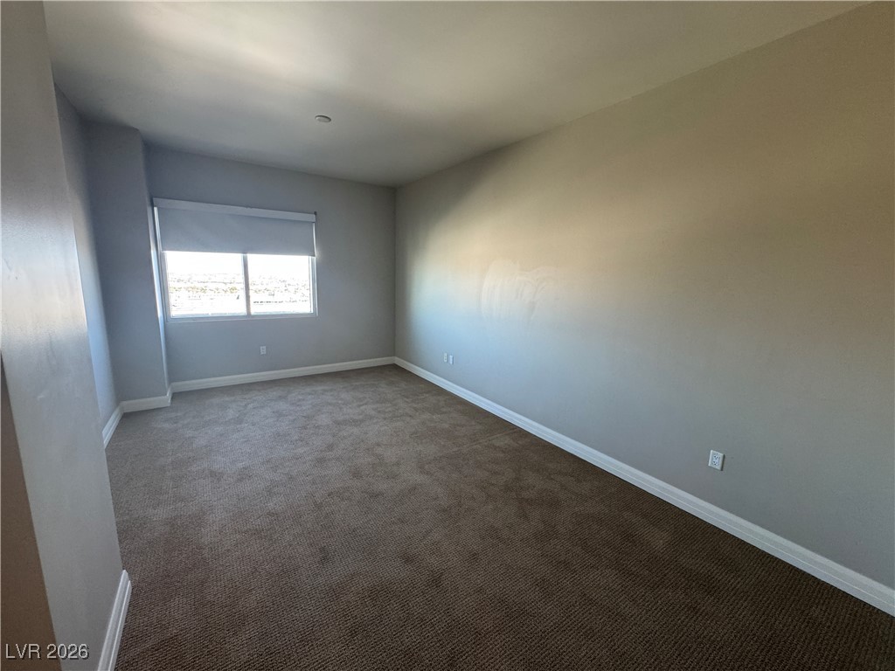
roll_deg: -1.6
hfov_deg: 102.1
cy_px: 336
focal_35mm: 14
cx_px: 448
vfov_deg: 85.7
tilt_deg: -10.5
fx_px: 362
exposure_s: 1/120
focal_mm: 2.22
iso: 200
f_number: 2.2
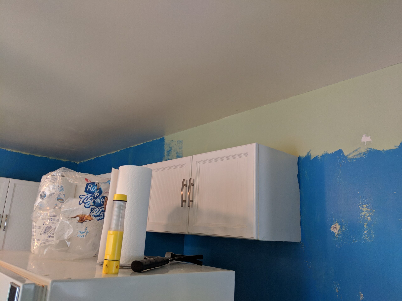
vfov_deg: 51.4
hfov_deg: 65.3
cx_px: 201
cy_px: 150
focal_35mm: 27
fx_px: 314
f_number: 1.8
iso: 256
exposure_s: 1/120
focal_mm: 4.44
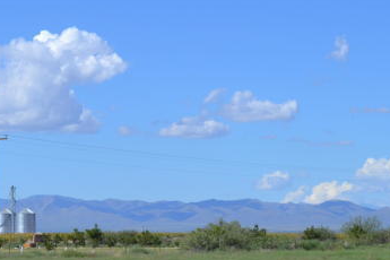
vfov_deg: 9.7
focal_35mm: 141
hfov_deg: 14.5
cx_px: 69
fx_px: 1528
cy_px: 231
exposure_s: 1/250
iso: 100
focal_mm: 45
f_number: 8
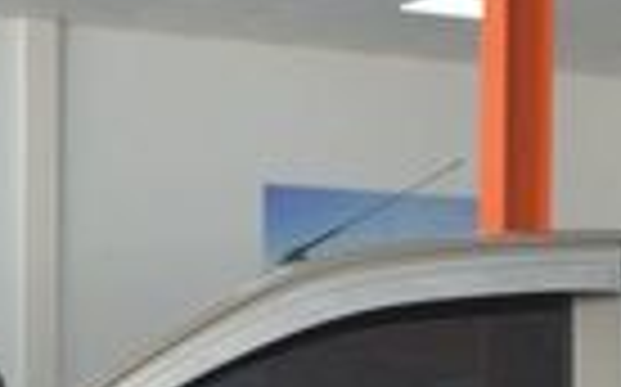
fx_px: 2401
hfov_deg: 14.6
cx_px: 580
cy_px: 639
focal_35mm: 142
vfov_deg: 8.9
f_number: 3.8
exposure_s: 1/160
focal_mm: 20
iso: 500
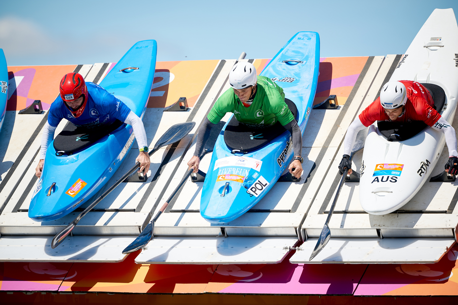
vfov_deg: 3.4
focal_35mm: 400
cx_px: 229
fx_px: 5088
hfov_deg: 5.2
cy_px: 152
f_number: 2.8
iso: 125
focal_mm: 400
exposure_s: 1/2500
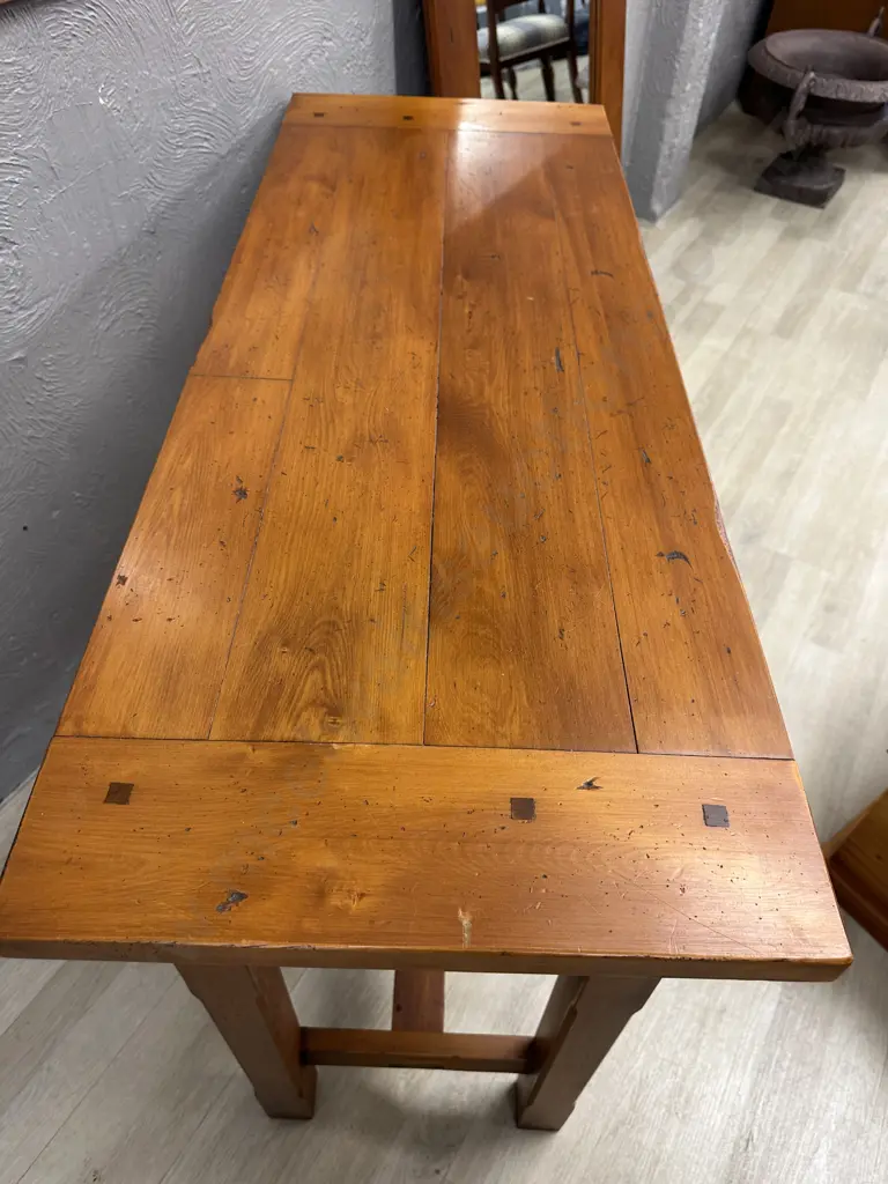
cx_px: 444
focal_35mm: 24
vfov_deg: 71.6
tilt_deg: -49.0
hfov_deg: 56.8
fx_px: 821
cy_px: 592
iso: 125
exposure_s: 1/50
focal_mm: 6.86
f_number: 1.78
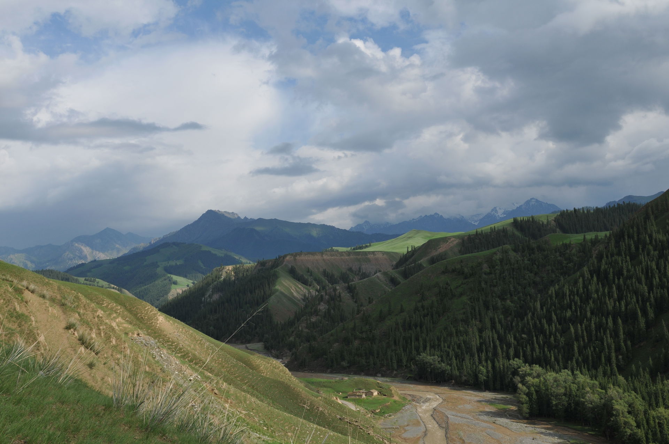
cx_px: 334
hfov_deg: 53.2
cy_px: 222
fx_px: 668
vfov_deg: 36.8
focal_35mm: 36
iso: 200
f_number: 10
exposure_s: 1/400
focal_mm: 24
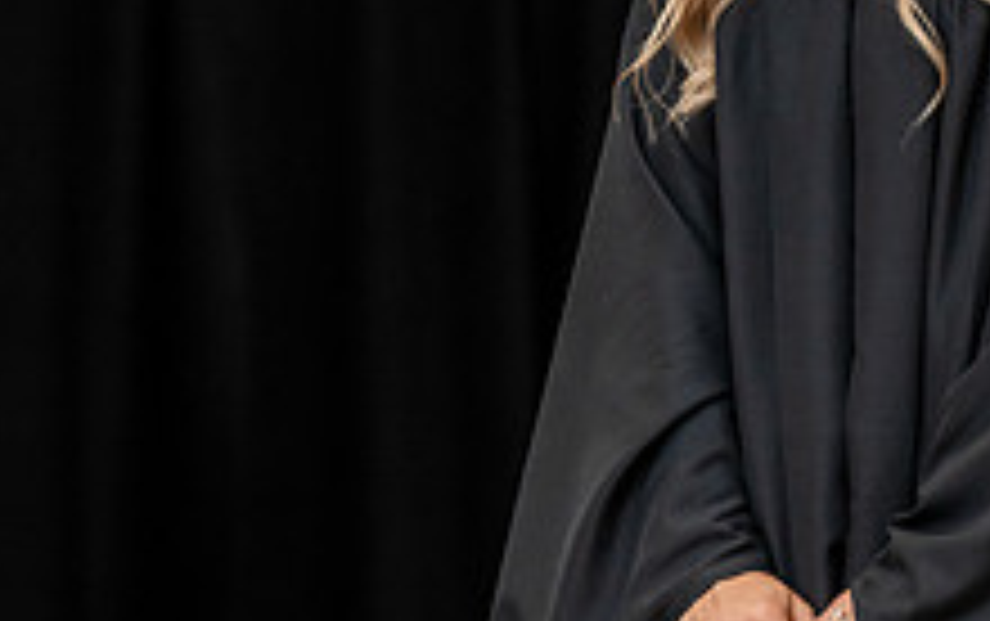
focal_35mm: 309
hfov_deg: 6.8
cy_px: -52
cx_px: 729
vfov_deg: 4.3
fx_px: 8346
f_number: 3.5
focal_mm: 115
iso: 1600
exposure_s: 1/200
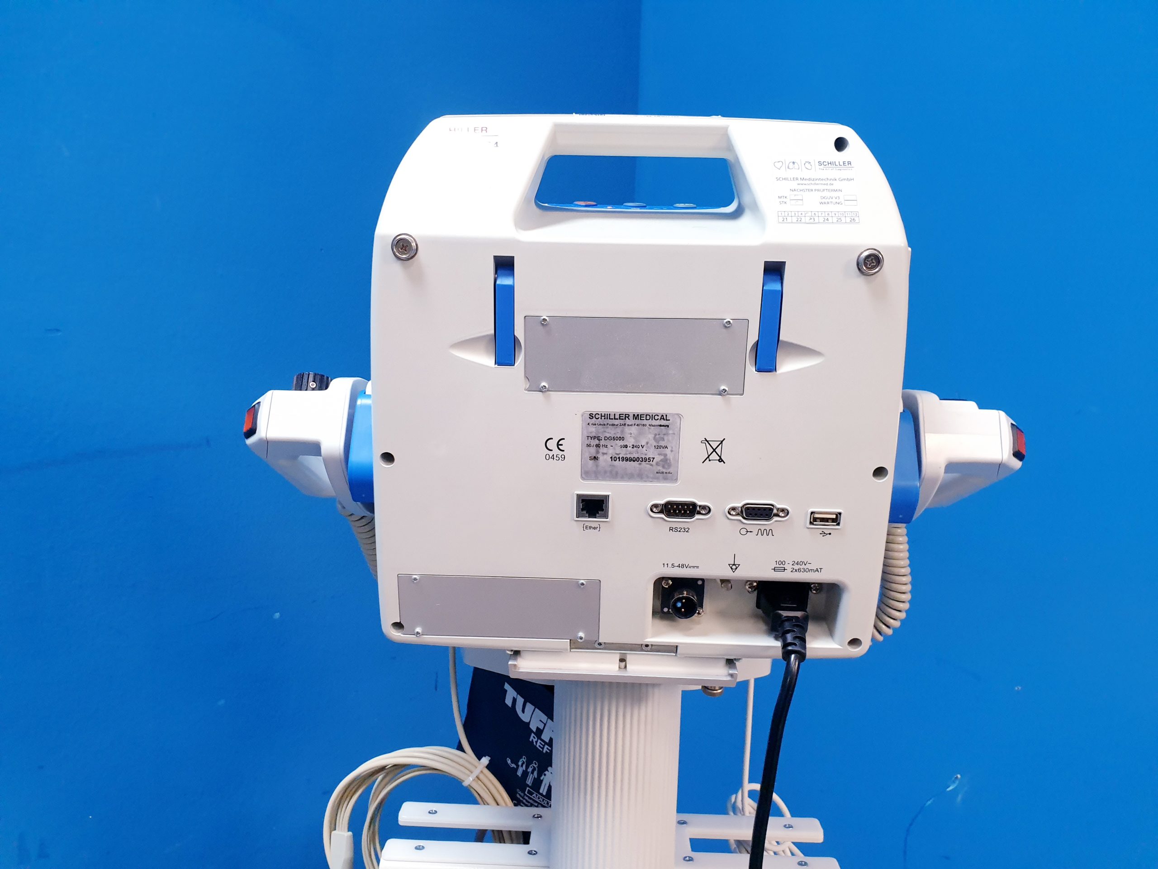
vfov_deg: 53.1
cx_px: 579
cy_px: 434
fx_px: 870
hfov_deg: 67.3
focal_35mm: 26
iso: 320
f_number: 2.4
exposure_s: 1/50
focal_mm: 4.3
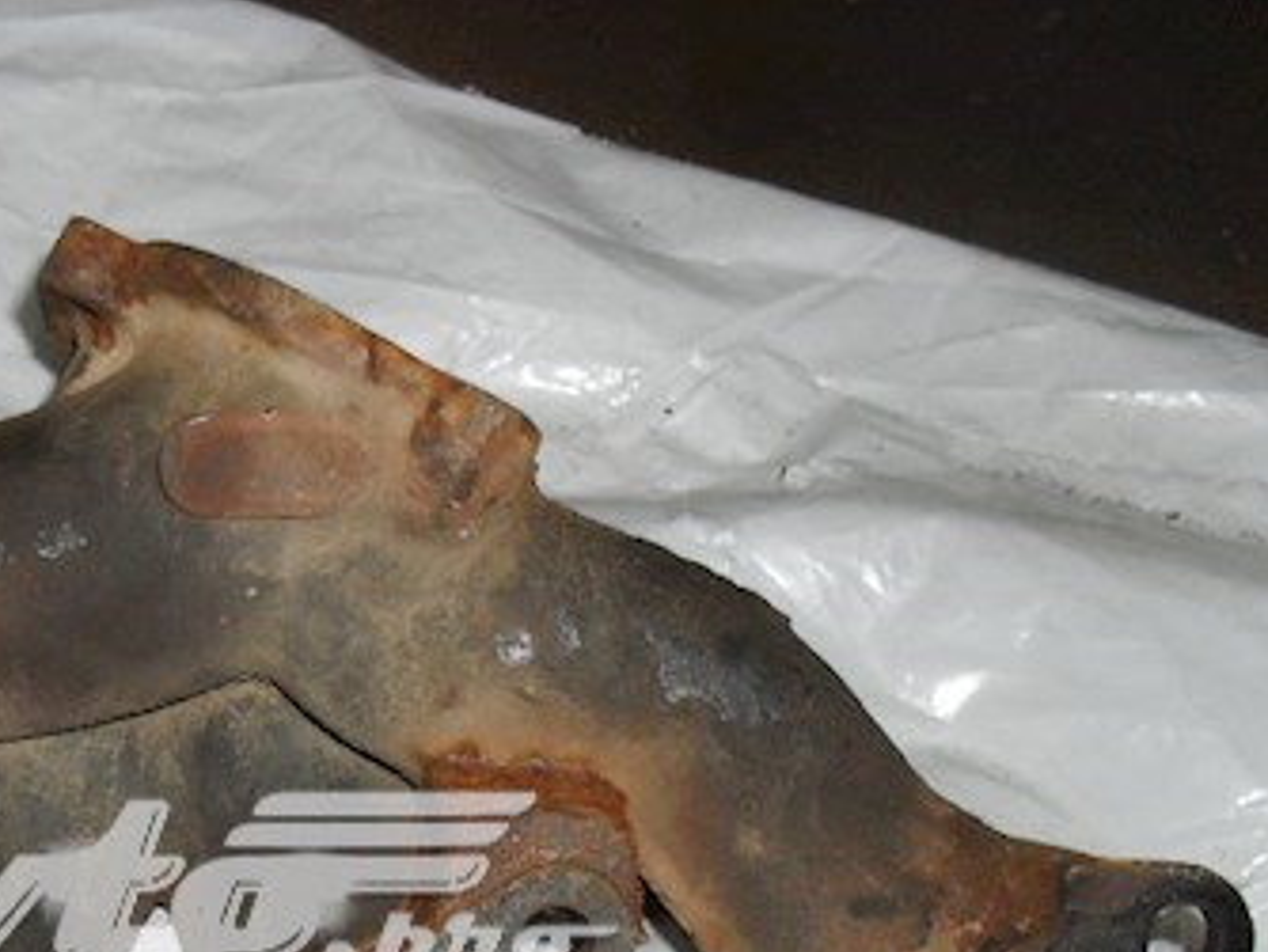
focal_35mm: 67
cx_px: 159
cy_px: 906
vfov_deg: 21.3
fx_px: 2456
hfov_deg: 28.0
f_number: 3.2
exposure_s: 1/45
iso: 200
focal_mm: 6.3
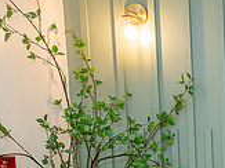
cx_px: 392
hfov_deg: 16.6
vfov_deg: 13.8
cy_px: 249
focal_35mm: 101
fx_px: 656
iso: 2000
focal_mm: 29.5
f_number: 3.2
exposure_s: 1/200
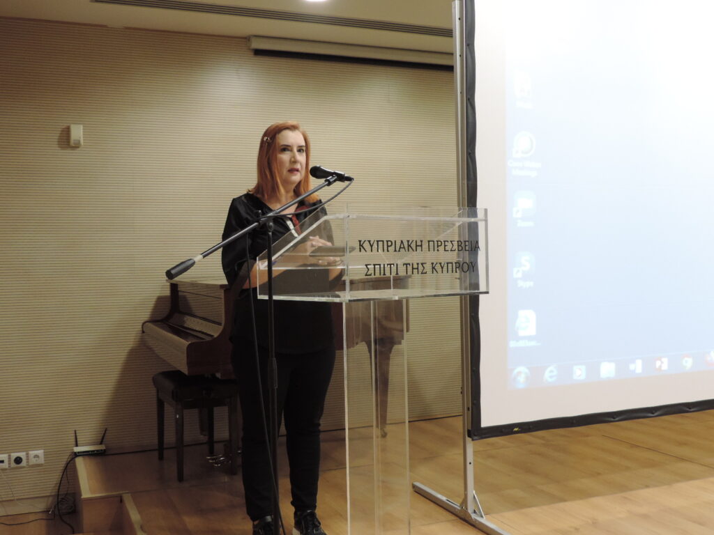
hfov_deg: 46.8
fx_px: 825
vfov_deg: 36.0
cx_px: 357
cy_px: 268
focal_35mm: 40
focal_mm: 7.1
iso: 400
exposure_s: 1/20
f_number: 3.3
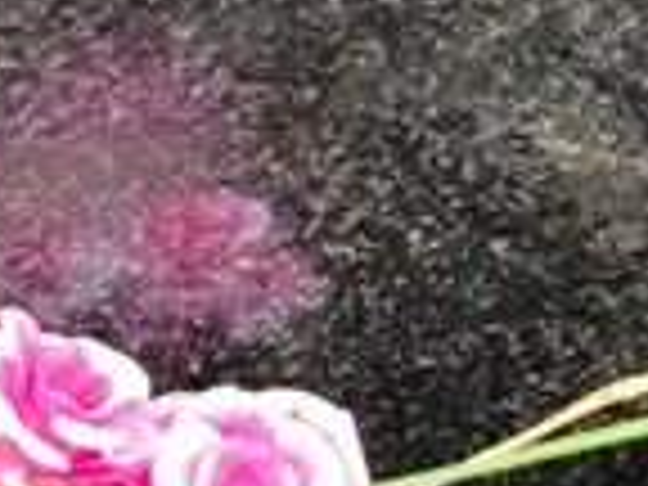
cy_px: -634
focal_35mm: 278
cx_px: -286
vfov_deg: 5.2
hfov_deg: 7.0
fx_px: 5204
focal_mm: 4.71
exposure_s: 1/60
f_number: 1.7
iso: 80
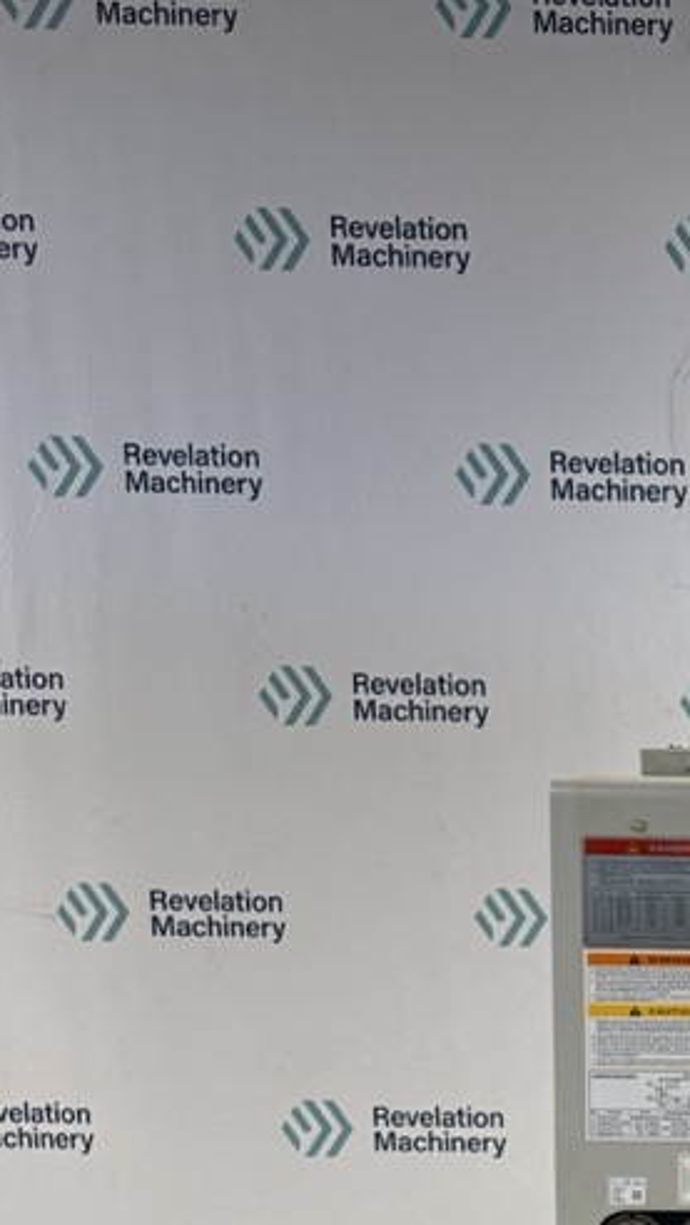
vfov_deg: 29.4
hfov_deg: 14.6
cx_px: 1387
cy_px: 1150
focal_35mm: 68
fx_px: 2210
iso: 100
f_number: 1.78
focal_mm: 6.76
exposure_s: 1/120
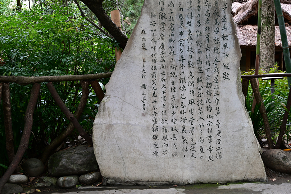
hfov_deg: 44.9
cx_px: 190
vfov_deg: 31.2
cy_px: 84
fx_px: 348
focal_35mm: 43
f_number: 8
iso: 200
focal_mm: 29
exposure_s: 1/15
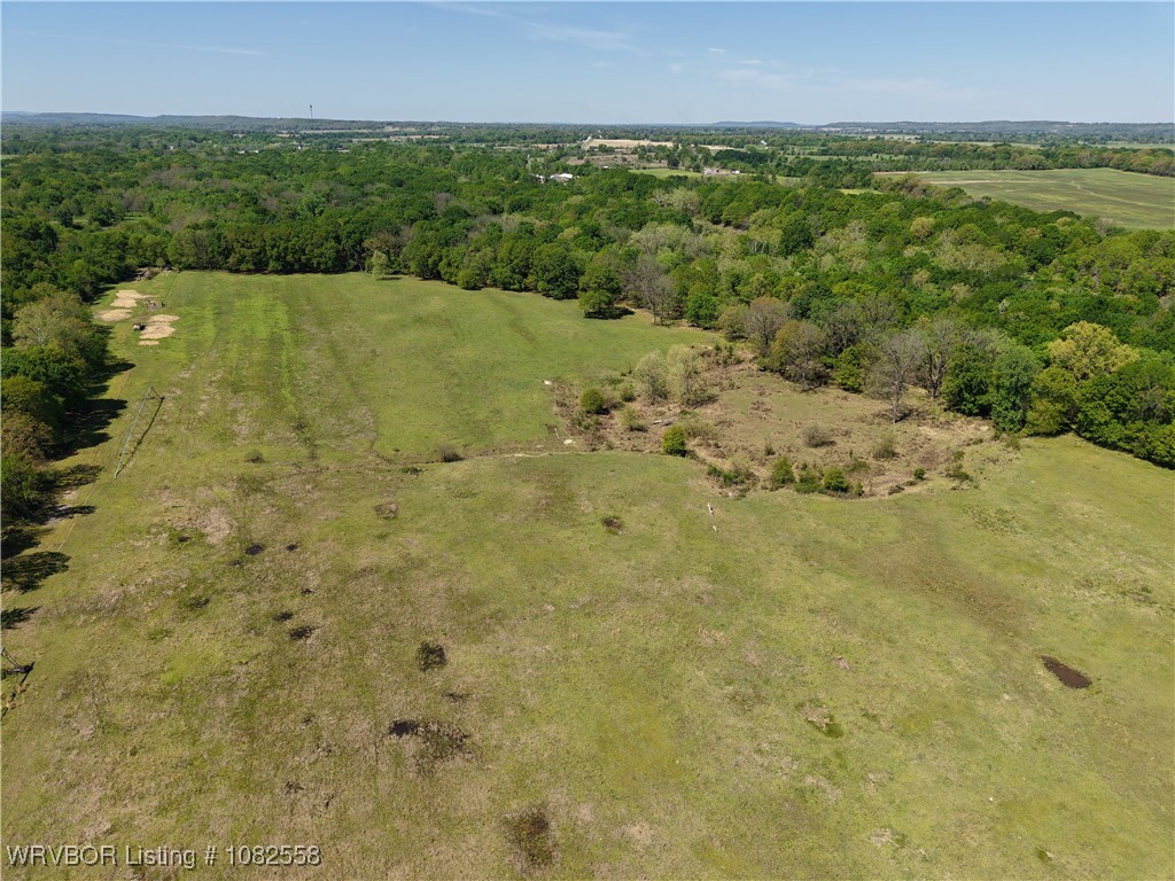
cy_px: 440
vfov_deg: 56.8
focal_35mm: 24
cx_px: 588
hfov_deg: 71.6
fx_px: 815
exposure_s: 1/3200
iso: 120
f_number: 1.8
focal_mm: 8.67
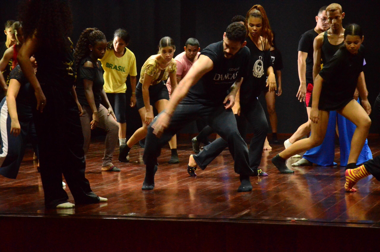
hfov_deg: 17.1
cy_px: 126
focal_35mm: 120
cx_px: 190
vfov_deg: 11.4
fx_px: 1264
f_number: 7.1
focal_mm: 80
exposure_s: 1/100
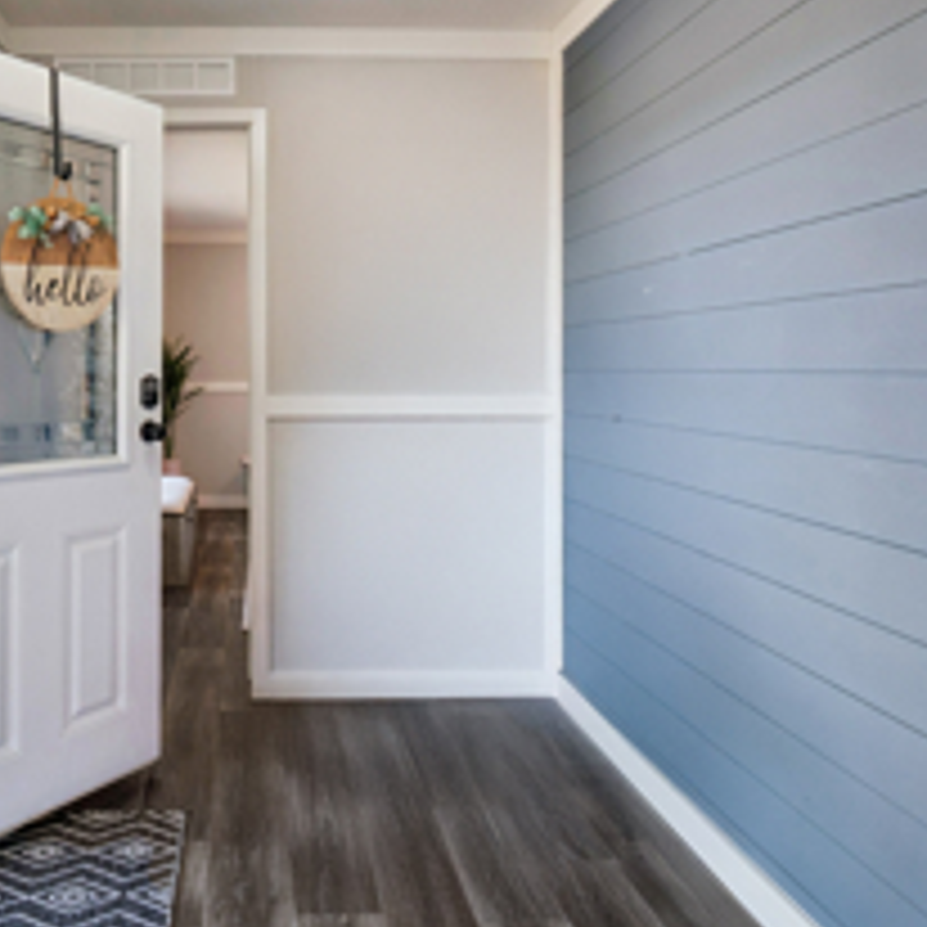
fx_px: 788
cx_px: 263
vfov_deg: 60.8
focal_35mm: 26
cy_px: 508
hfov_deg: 58.6
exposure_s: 1/40
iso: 400
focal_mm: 14
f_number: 9
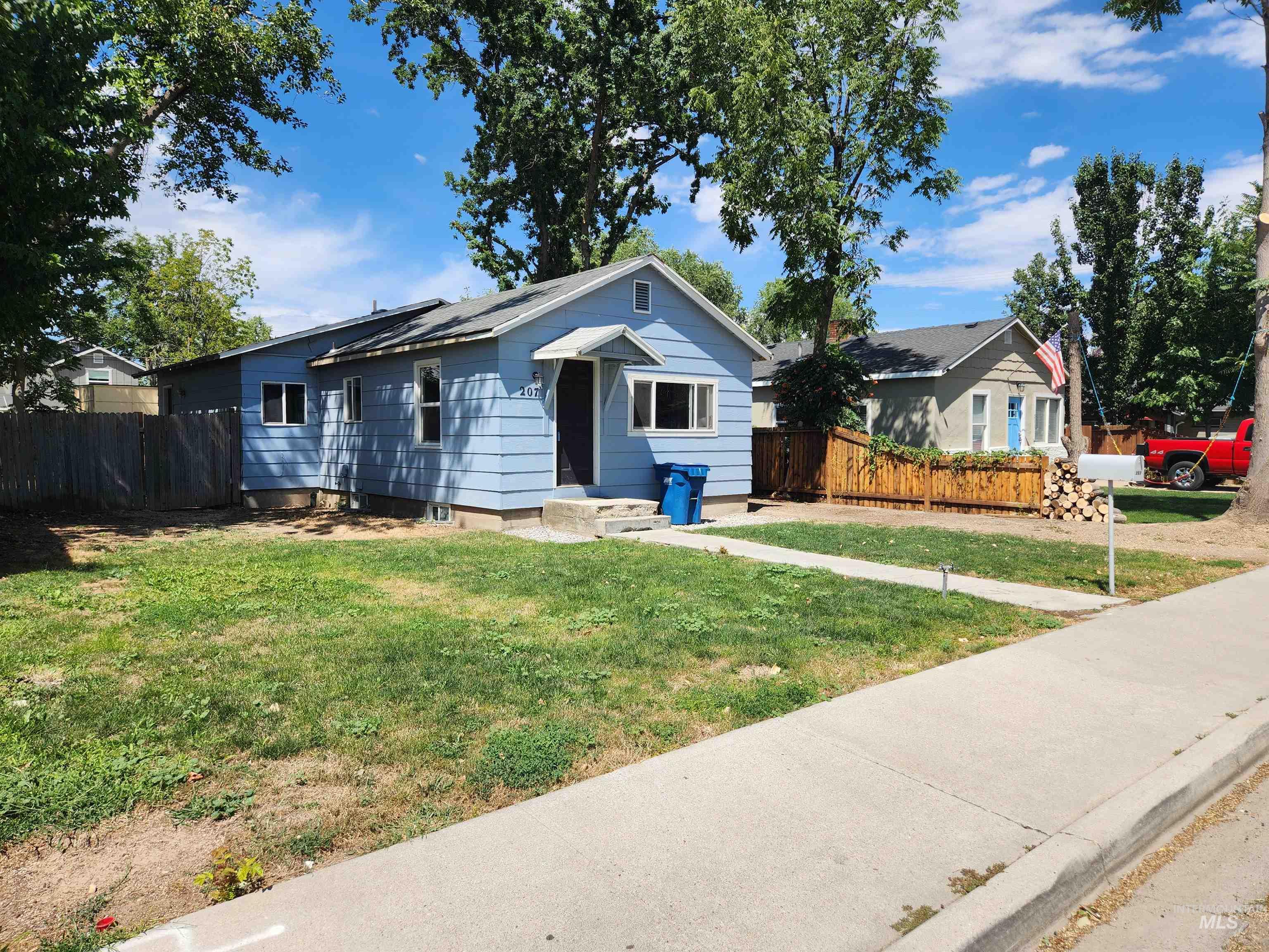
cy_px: 476
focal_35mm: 23
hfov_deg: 73.9
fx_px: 843
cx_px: 634
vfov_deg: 58.9
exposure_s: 1/1546
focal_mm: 5.4
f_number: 1.8
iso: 20
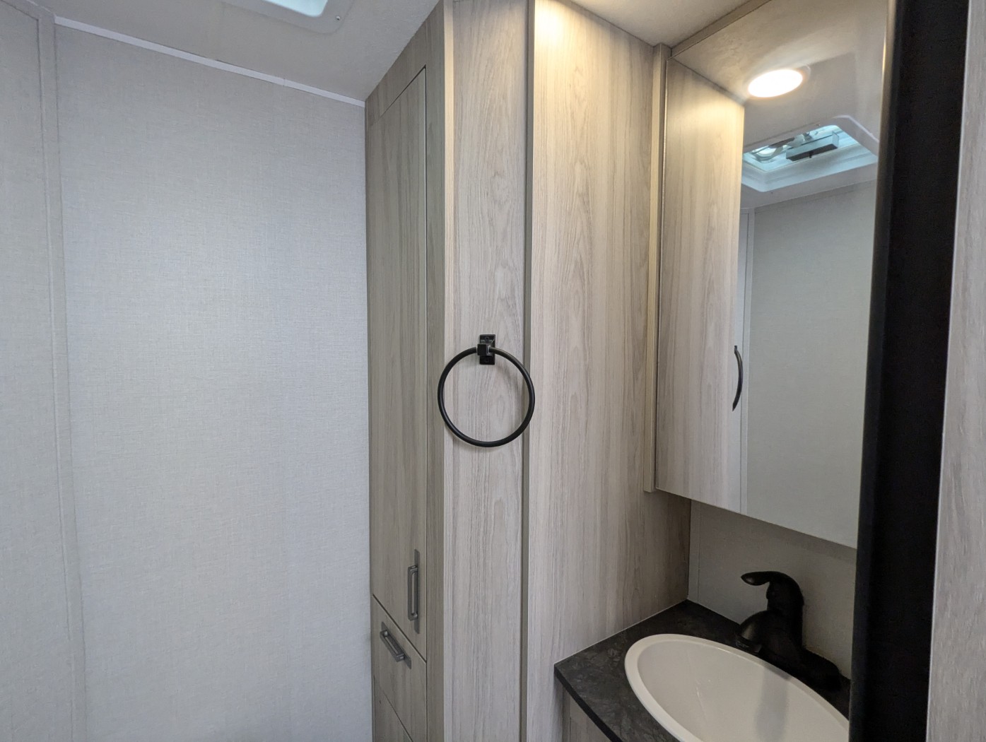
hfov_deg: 94.4
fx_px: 456
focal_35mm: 16
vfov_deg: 78.2
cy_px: 371
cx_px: 493
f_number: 2.2
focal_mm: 2.35
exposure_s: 1/204
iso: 214
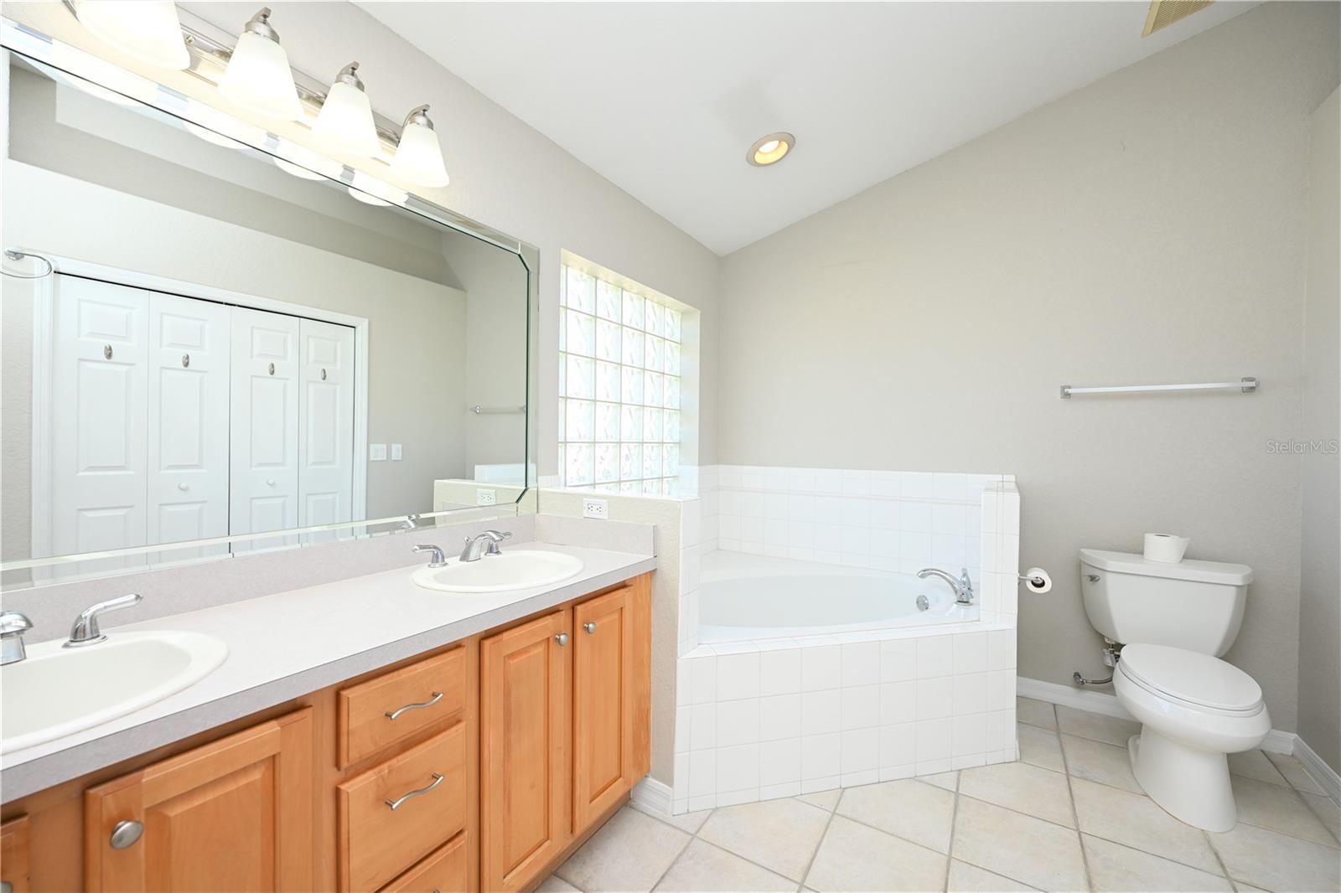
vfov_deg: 81.2
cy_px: 446
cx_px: 670
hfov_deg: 104.3
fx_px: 521
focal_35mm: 14
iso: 200
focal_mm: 14
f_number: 5
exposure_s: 1/100
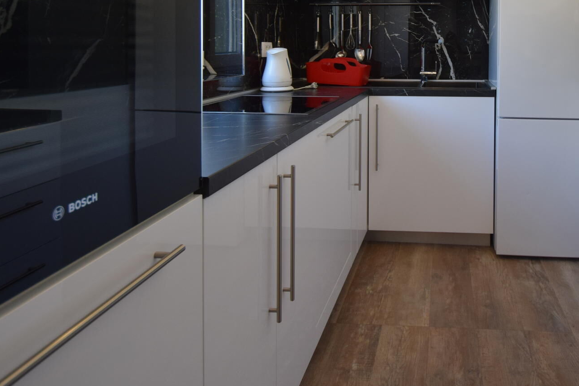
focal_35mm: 28
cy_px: 39
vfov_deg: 42.5
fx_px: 450
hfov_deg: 62.6
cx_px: 416
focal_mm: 10
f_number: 4
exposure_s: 1/60
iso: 400
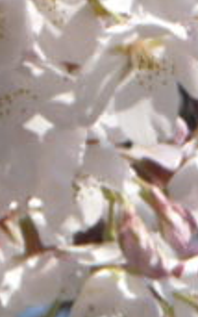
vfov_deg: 1.1
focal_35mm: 1868
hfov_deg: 0.7
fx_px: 16114
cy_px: -63
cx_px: -122
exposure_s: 1/500
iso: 100
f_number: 4.9
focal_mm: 47
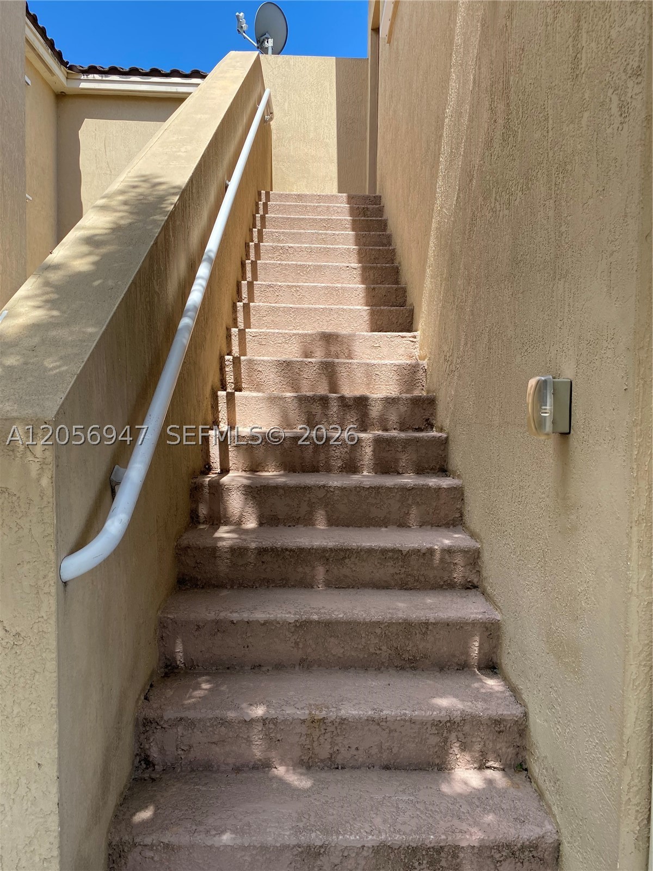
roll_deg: -0.3
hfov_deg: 53.1
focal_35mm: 26
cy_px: 436
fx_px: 654
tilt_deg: -3.5
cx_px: 326
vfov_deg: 67.3
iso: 32
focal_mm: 4.25
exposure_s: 1/1063
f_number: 1.8
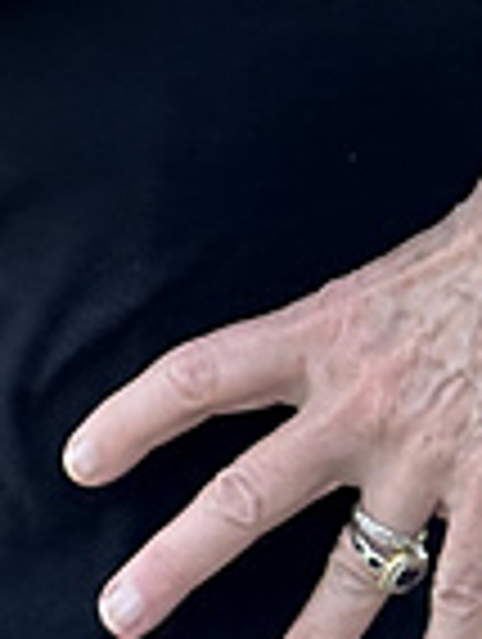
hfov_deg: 6.9
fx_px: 3998
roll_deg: -0.6
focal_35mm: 216
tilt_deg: -16.0
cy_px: -612
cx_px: -27
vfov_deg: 8.7
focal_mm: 6.86
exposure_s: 1/329
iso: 64
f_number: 1.78
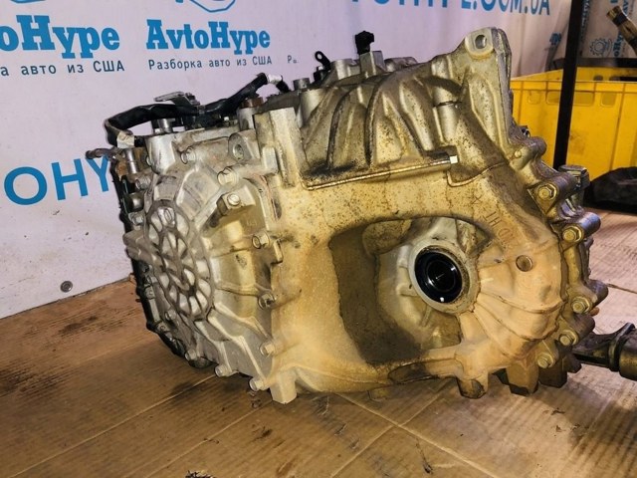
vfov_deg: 49.7
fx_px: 515
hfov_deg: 63.4
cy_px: 239
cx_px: 318
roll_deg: +1.8
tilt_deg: -21.3
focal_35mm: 28
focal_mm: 4
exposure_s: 1/17
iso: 64
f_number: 1.8
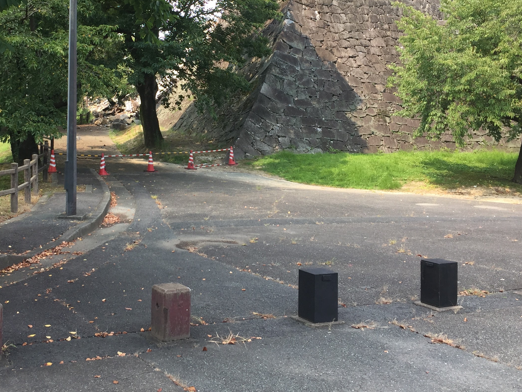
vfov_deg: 31.7
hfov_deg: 41.5
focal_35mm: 45
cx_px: 176
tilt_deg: +0.2
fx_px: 679
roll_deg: -1.7
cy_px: 108
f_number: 2.2
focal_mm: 4.15
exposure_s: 1/403
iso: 32
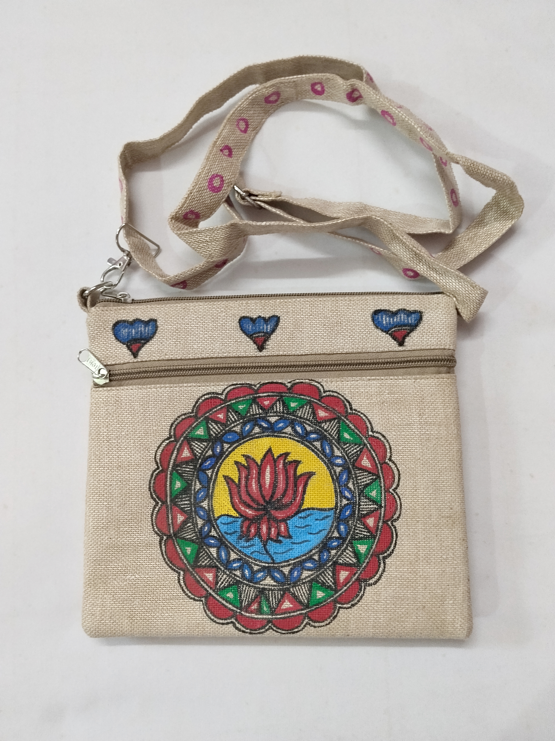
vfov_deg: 61.7
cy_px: 370
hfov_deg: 48.2
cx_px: 278
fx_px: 620
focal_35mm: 29
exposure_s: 1/33.3
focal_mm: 4.22
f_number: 1.8
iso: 320
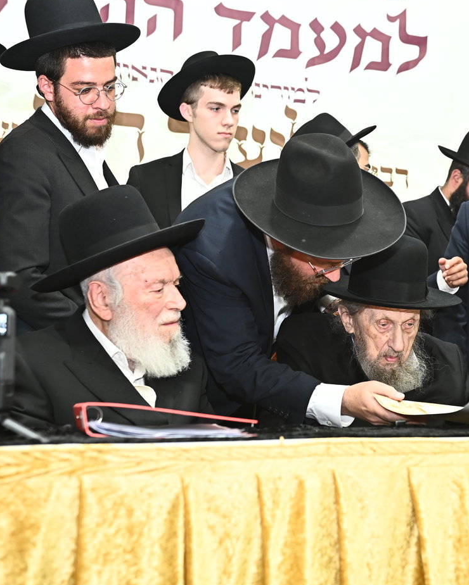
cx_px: 366
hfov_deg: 27.6
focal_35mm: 54
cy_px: 292
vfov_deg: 34.7
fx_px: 936
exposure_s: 1/200
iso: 1600
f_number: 3.5
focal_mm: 38
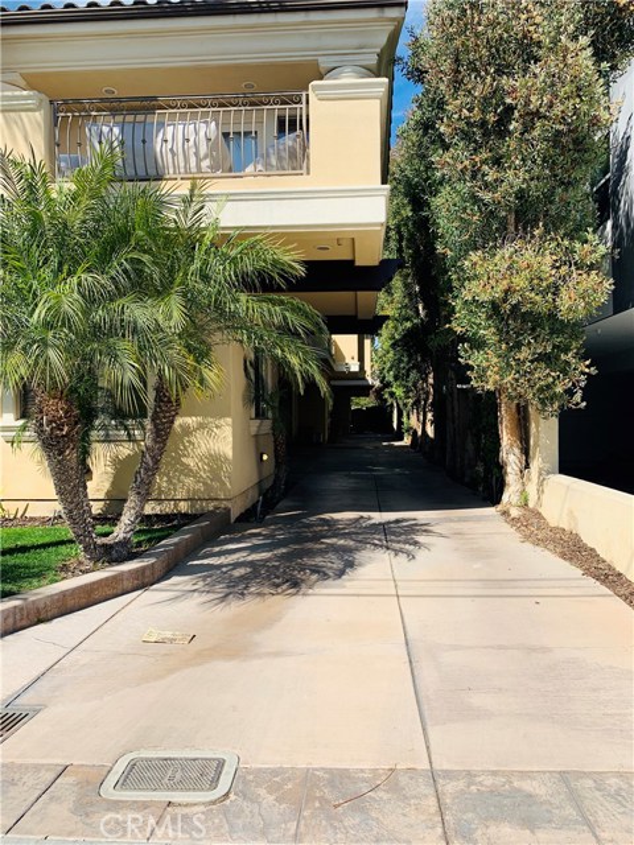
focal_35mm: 26
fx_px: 635
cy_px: 422
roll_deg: -0.9
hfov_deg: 53.1
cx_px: 317
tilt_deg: +2.0
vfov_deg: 67.3
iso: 25
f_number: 1.8
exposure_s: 1/2208
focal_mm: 4.25
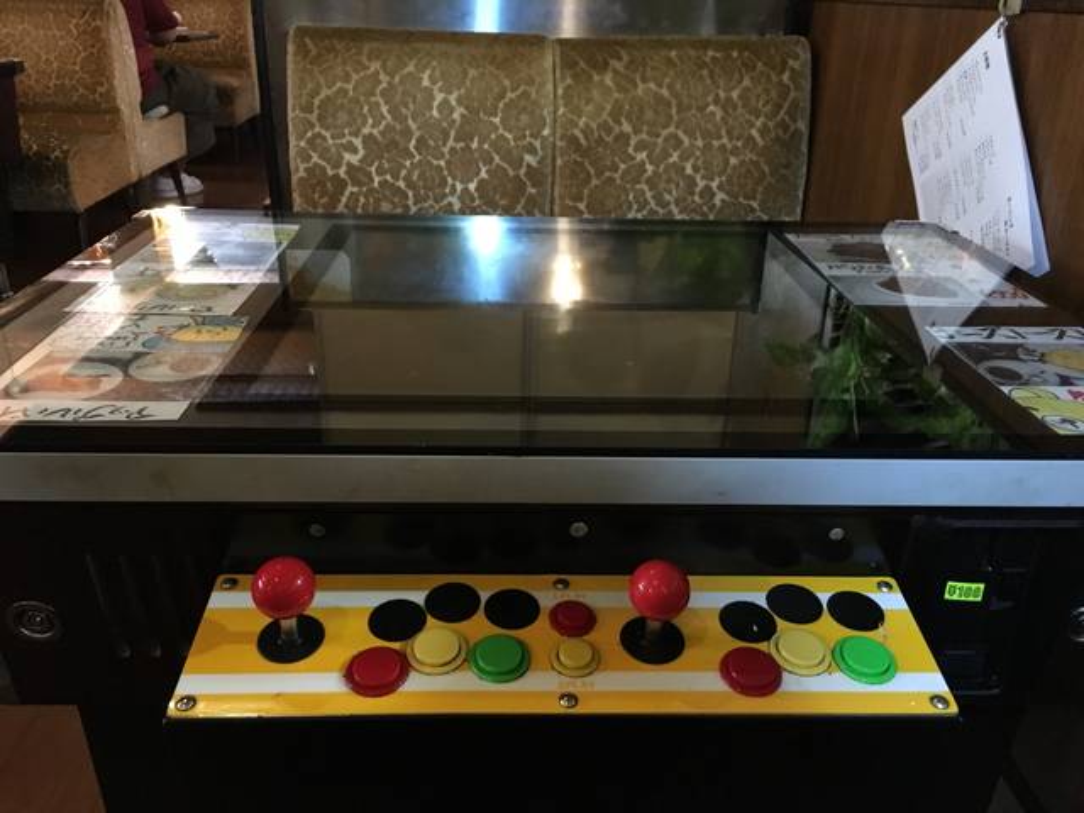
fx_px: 908
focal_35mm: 29
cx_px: 542
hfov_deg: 61.7
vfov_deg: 48.2
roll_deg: -2.7
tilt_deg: -23.5
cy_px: 406
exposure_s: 1/15
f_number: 2.2
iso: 320
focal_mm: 4.15
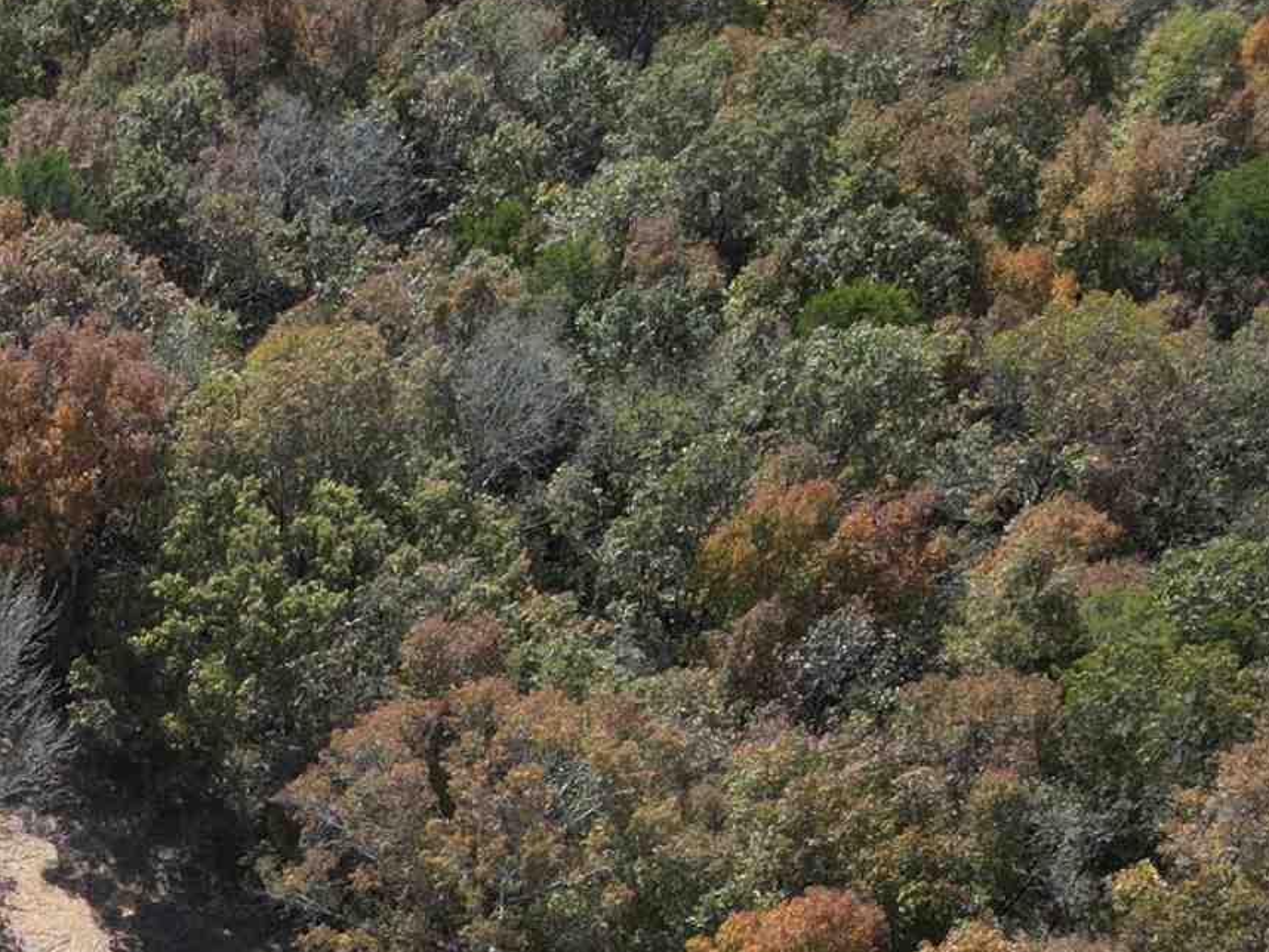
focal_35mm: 86
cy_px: 1378
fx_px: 3153
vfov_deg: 15.9
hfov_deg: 19.6
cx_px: -665
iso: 120
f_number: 1.7
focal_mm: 6.72
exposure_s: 1/1250
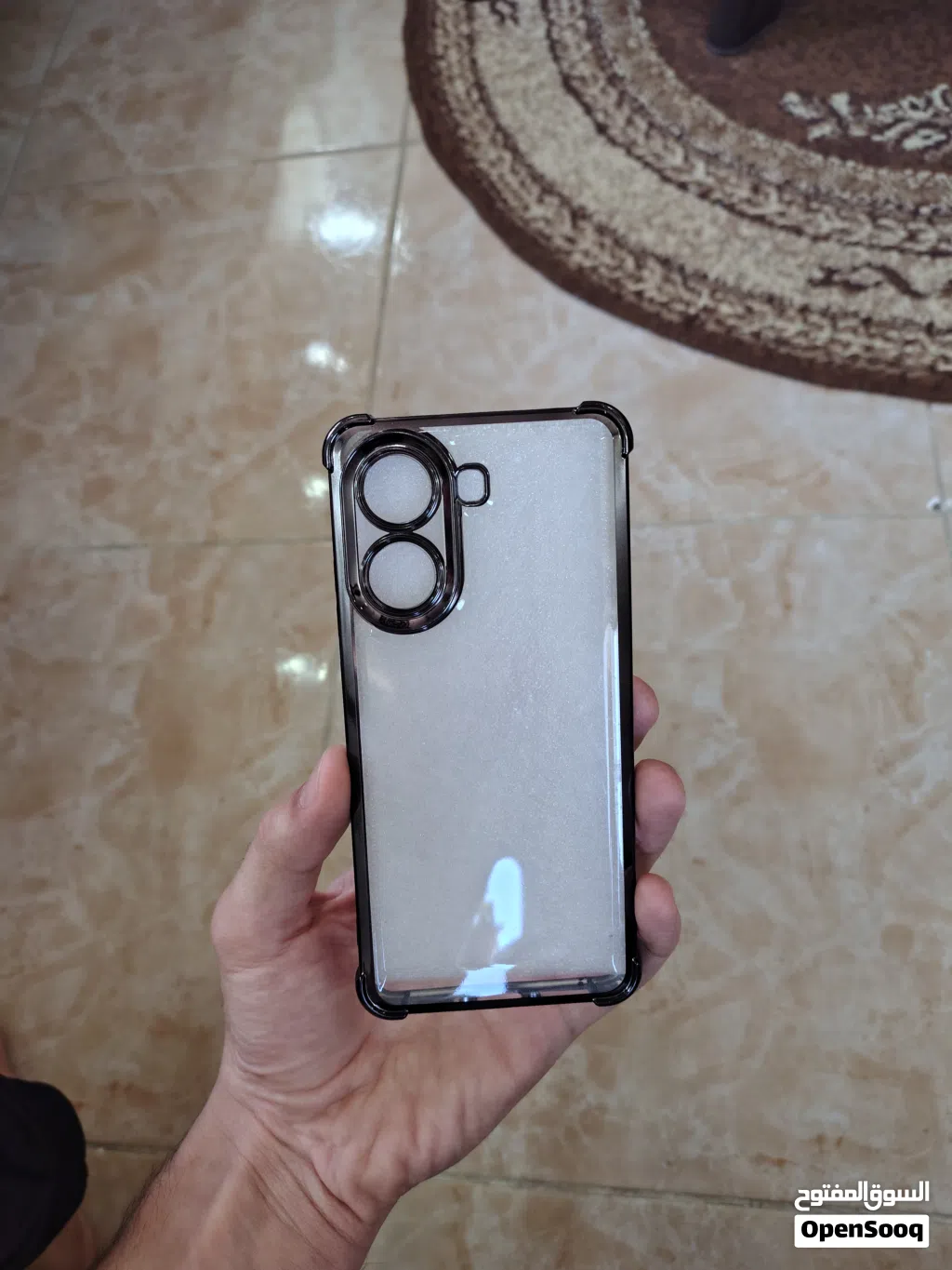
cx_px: 476
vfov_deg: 69.4
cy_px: 635
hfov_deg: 54.9
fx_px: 917
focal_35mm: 25
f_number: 1.7
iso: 446
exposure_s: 1/60
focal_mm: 4.71
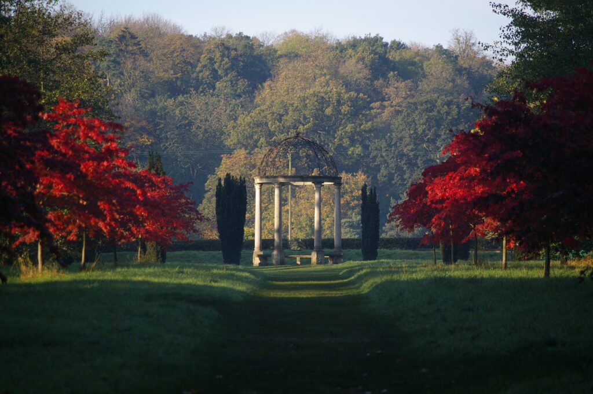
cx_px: 296
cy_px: 197
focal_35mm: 240
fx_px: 3950
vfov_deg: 5.7
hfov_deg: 8.6
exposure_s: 1/250
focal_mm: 160
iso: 200
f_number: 5.6
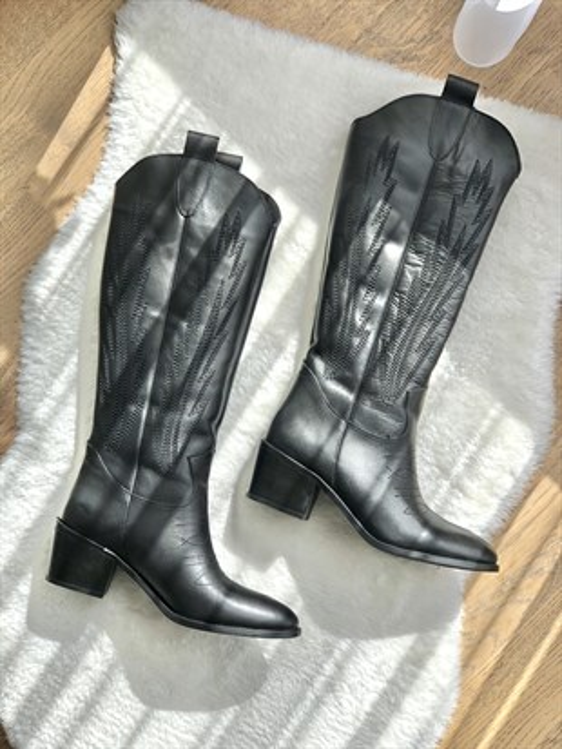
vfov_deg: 33.8
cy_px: 374
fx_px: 1233
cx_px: 281
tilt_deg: -86.6
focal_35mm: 57
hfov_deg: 25.7
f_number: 2.8
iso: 20
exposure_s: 1/227
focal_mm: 6.6
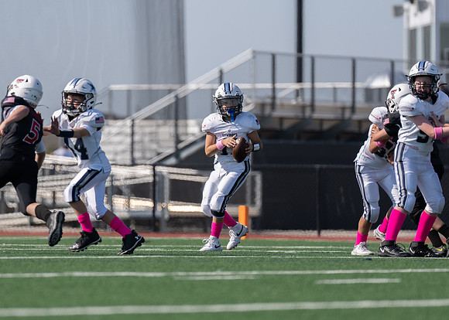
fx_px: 4605
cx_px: 213
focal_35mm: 361
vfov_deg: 4.0
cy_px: 163
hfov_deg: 5.6
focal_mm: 200
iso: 100
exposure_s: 1/2500
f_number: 2.8
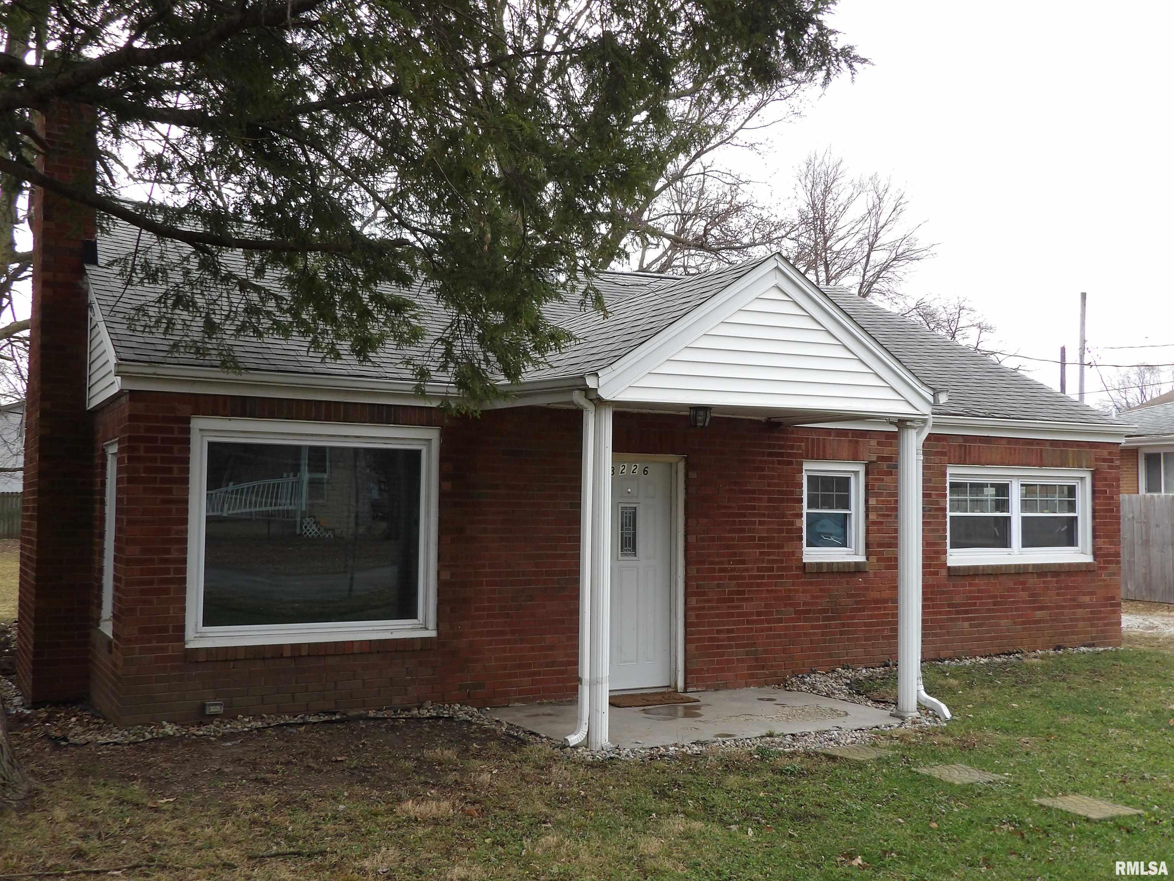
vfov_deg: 42.9
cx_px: 587
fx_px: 1119
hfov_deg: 55.4
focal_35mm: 33
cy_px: 440
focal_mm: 5.9
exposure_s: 1/134
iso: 100
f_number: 3.6
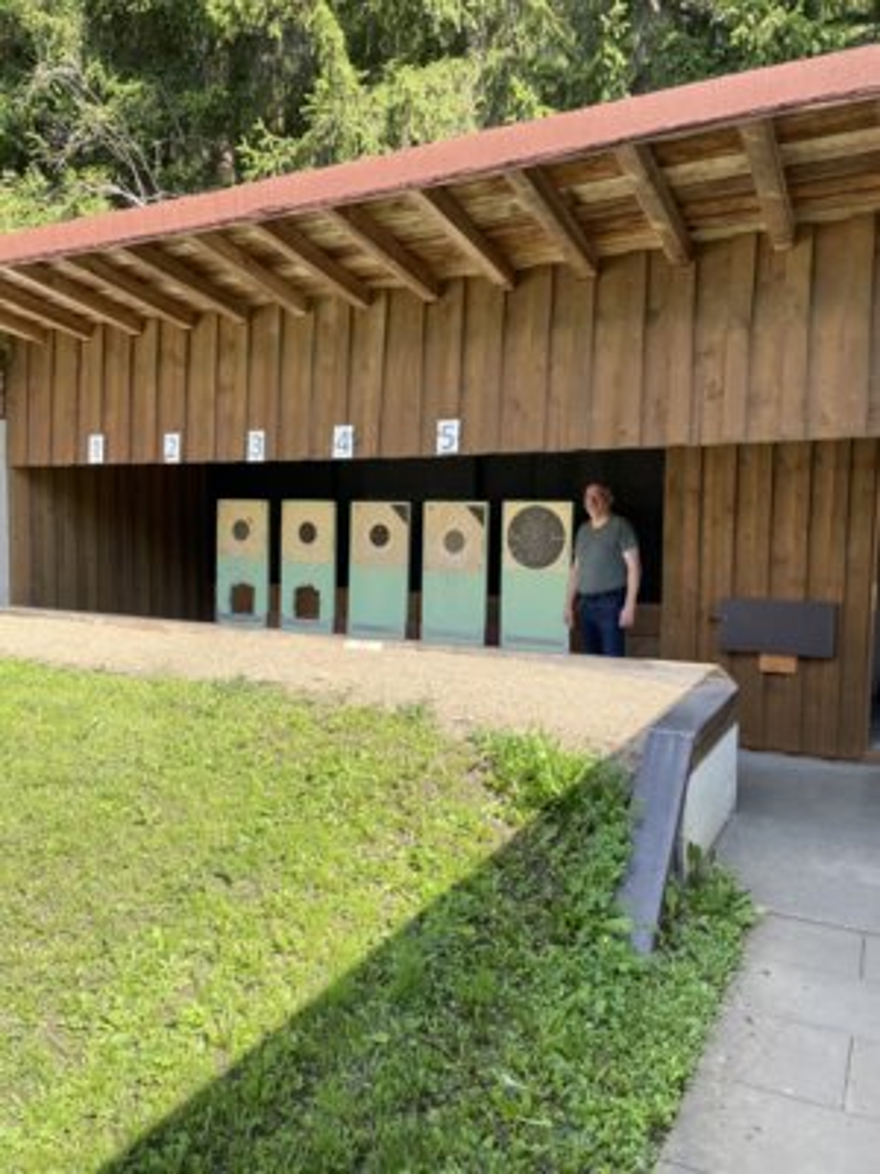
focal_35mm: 26
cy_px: 587
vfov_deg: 67.3
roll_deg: -0.7
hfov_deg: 53.1
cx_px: 440
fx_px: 881
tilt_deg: -5.3
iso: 32
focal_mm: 4.2
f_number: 1.6
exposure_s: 1/812
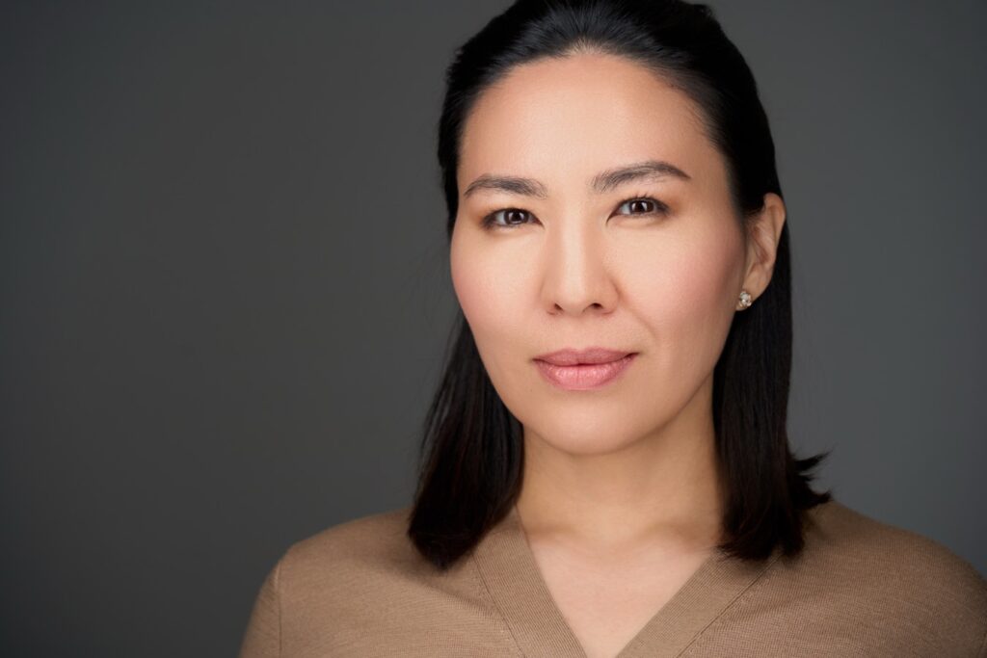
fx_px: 3126
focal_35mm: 114
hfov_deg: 17.9
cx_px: 494
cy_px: 329
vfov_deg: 12.0
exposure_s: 1/250
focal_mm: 114
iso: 100
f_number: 6.3
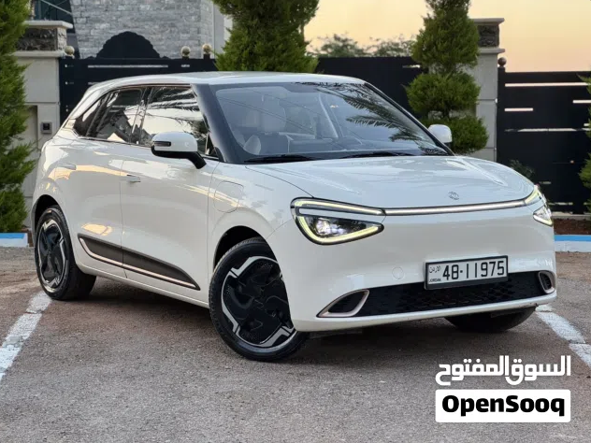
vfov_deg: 18.9
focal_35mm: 78
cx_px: 295
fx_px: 1332
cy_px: 221
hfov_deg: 25.0
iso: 160
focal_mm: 9
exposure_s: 1/99
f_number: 2.8
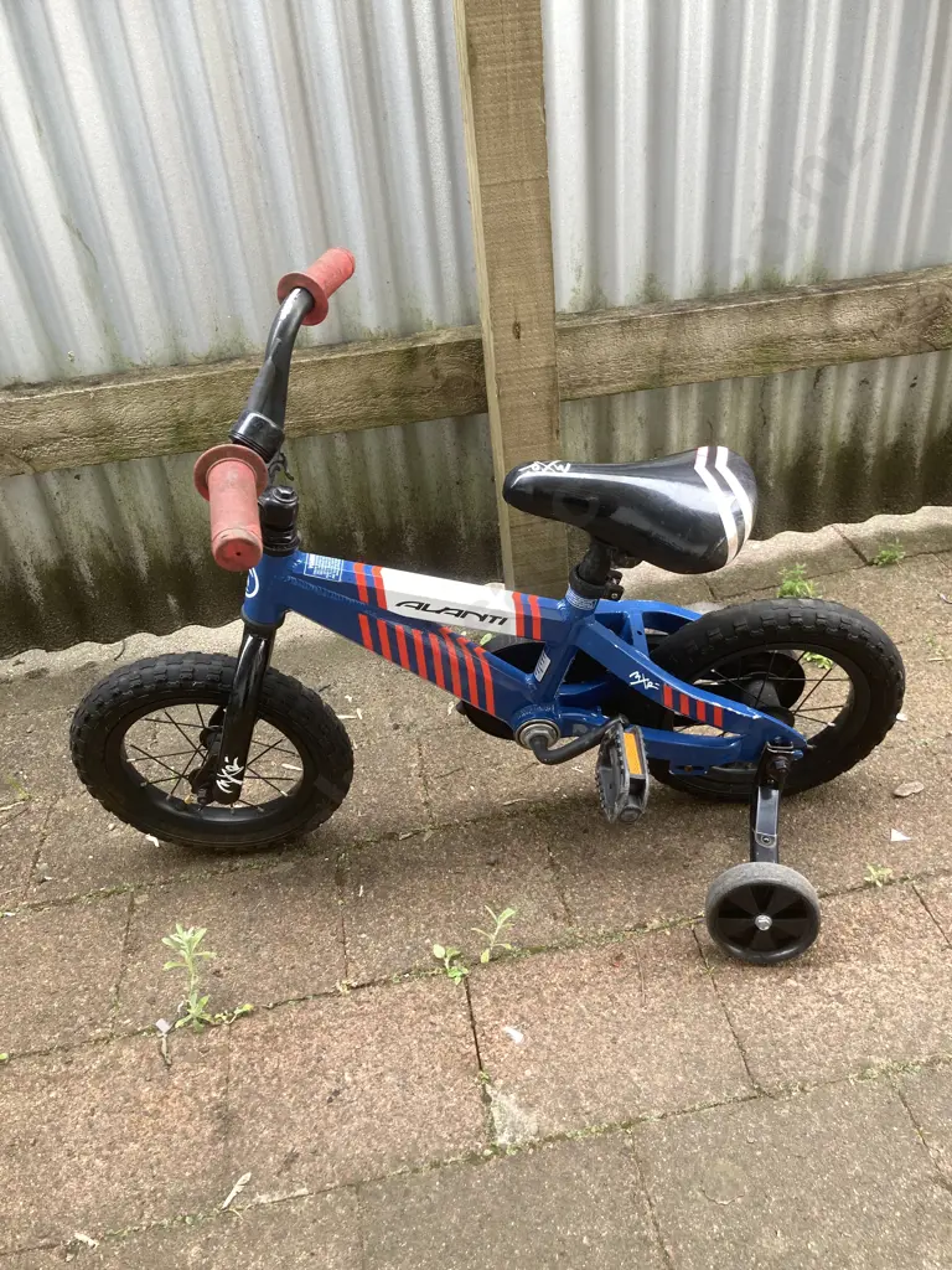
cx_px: 476
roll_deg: +5.6
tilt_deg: -35.4
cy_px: 635
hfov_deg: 49.7
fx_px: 1027
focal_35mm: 28
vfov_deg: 63.4
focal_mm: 3.99
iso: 64
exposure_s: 1/121
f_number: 1.8
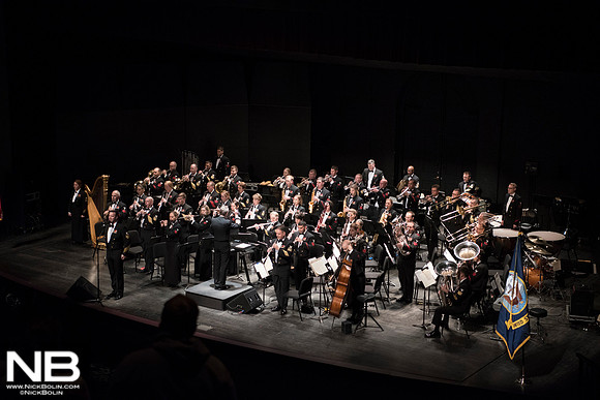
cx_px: 300
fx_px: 1167
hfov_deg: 28.8
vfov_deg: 19.5
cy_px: 200
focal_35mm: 70
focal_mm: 70
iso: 4000
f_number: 2.8
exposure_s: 1/640
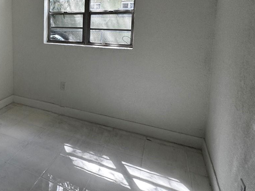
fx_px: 214
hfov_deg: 55.7
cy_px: 43
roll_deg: -1.0
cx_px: 39
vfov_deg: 46.1
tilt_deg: -6.7
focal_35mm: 29
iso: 80
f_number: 2.2
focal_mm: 2.22
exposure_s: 1/99
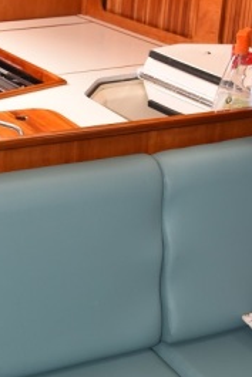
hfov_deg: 15.6
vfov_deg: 23.5
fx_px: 902
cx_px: -8
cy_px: 124
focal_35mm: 86
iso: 800
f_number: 4.5
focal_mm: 38
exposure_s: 1/80
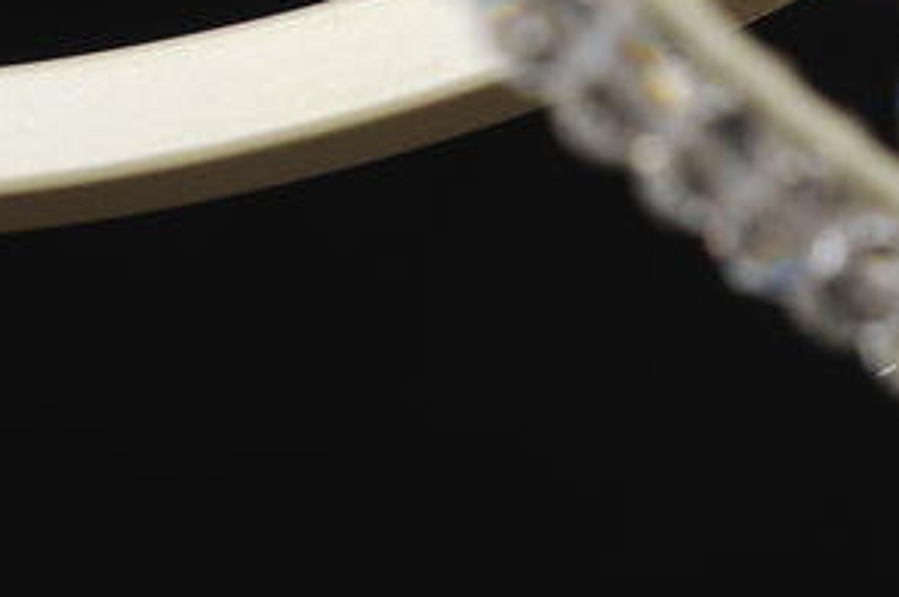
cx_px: 773
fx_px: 10252
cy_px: 802
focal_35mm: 411
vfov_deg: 3.3
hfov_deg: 5.0
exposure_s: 1/160
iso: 160
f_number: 10
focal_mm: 100
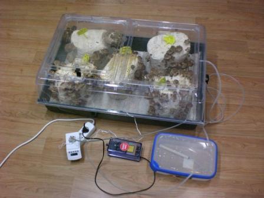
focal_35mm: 38
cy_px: 99
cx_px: 132
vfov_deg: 37.7
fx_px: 290
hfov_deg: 49.0
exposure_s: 1/125
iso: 400
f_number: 3.1
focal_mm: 6.3
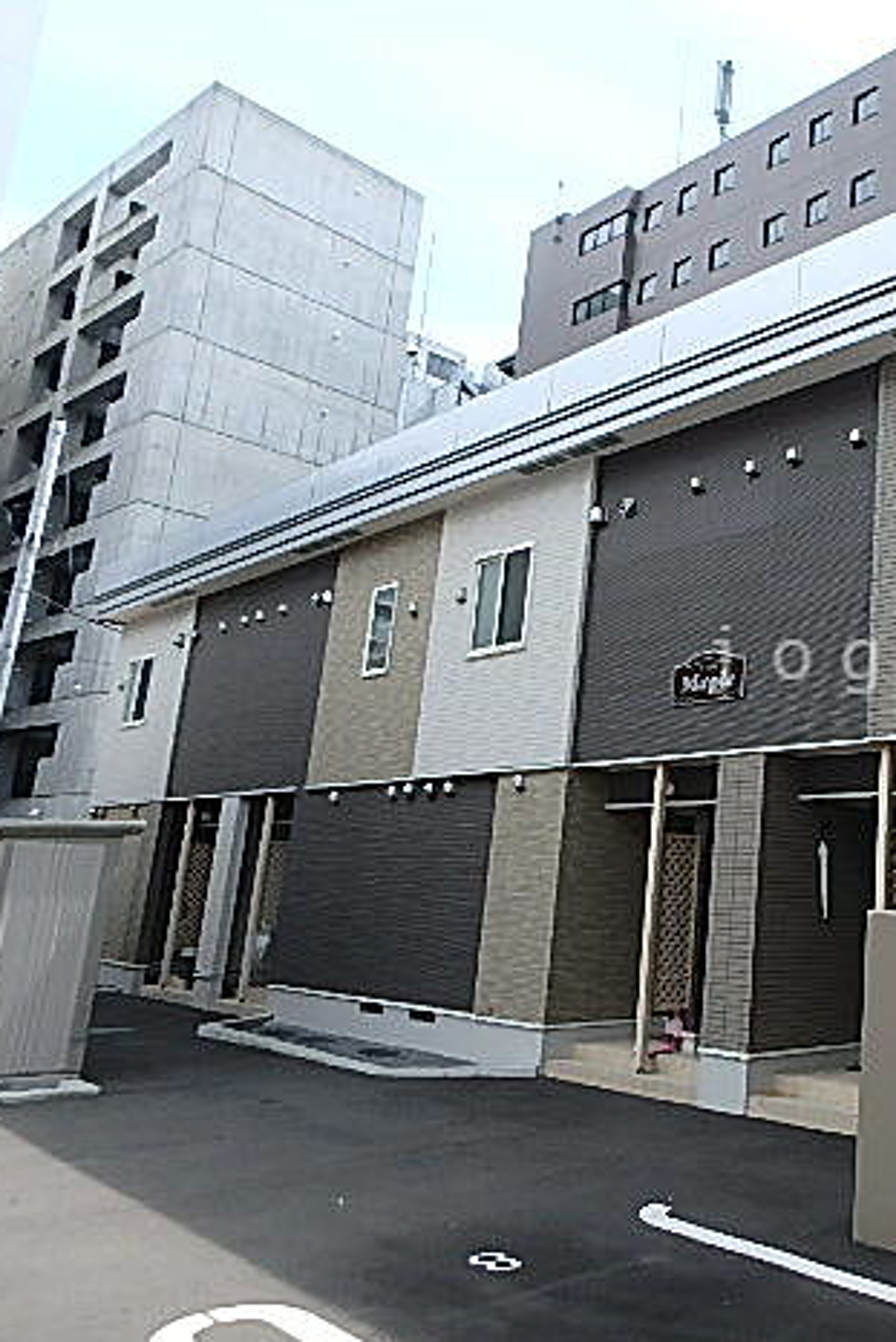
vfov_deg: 61.9
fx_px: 1119
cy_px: 659
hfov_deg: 38.5
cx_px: 905
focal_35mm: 30
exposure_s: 1/500
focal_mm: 3.7
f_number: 3.5
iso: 125
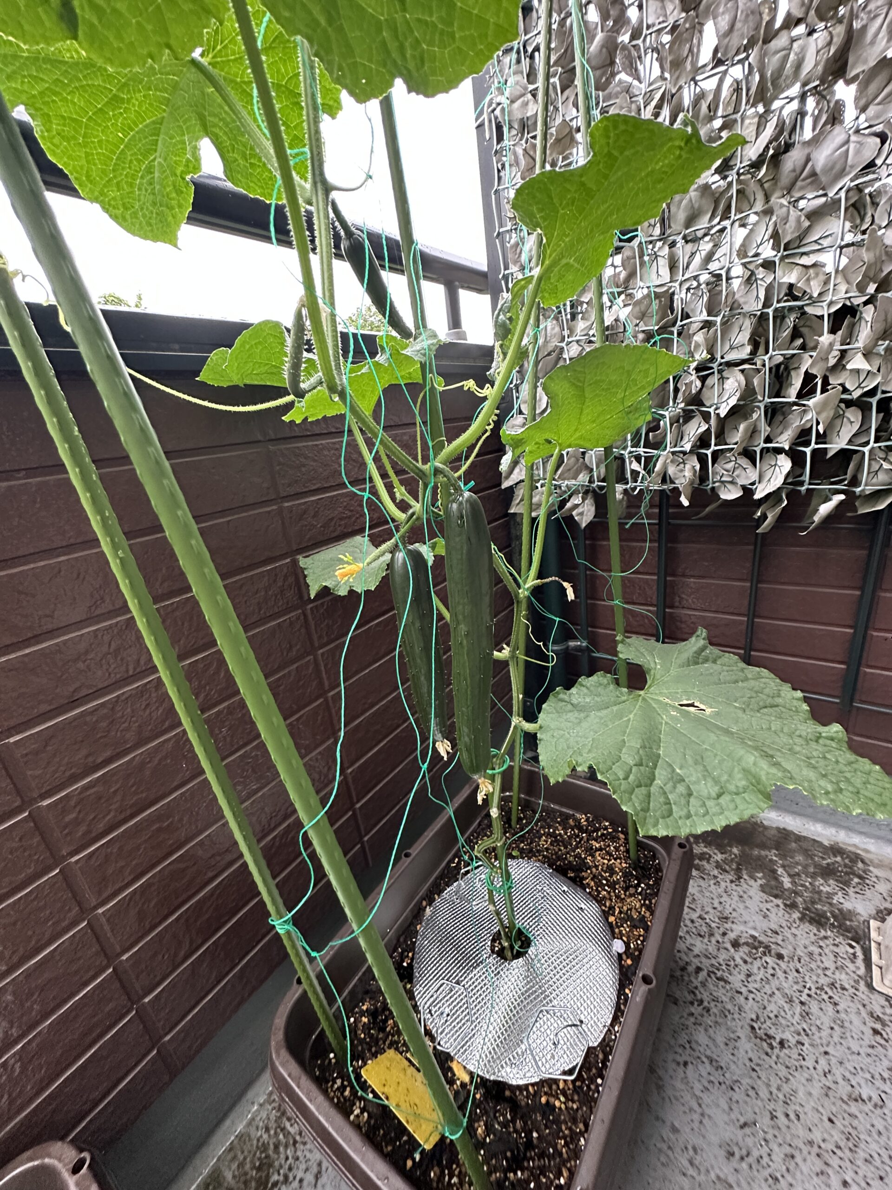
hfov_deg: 85.7
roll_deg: +8.0
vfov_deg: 102.1
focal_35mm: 14
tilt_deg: -18.7
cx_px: 446
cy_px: 595
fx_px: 481
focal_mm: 2.22
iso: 500
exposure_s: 1/60
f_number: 2.2
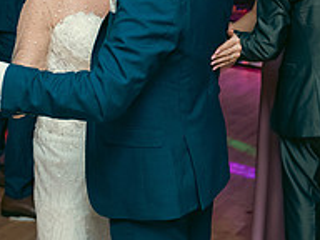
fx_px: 860
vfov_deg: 15.6
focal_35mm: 93
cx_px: 130
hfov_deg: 21.1
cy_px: 4
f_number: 3.5
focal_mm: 32
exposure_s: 1/160
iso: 800
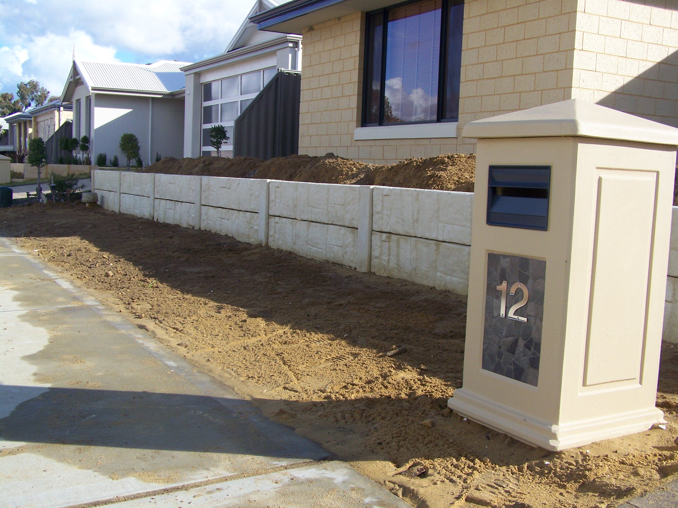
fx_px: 783
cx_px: 339
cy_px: 254
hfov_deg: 46.8
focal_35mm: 40
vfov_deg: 36.0
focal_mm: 6.7
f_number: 4
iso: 64
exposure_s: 1/320
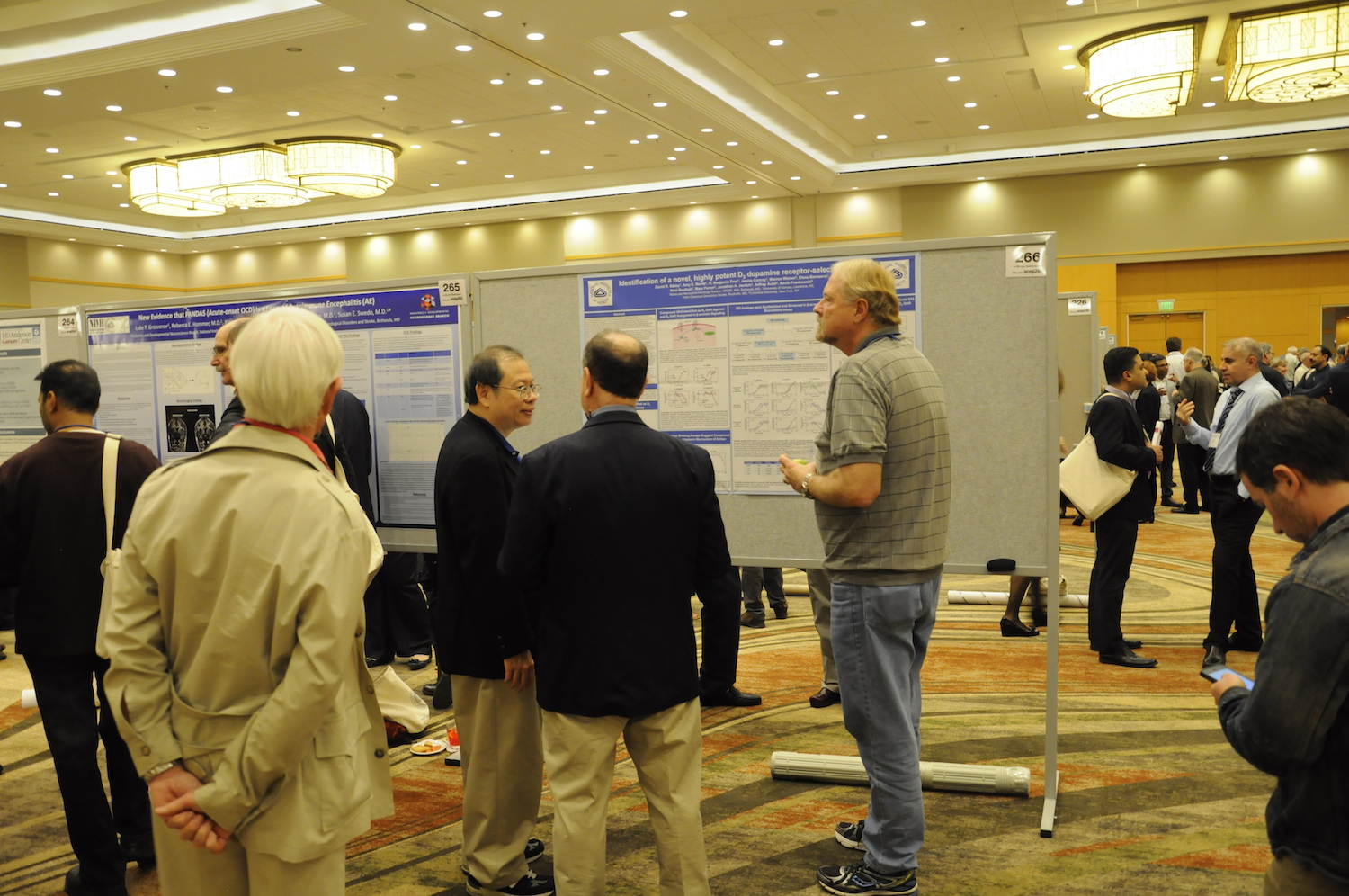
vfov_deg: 41.6
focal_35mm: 32
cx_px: 674
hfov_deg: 59.6
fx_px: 1179
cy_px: 448
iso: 1250
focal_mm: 21
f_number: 3.8
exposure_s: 1/25
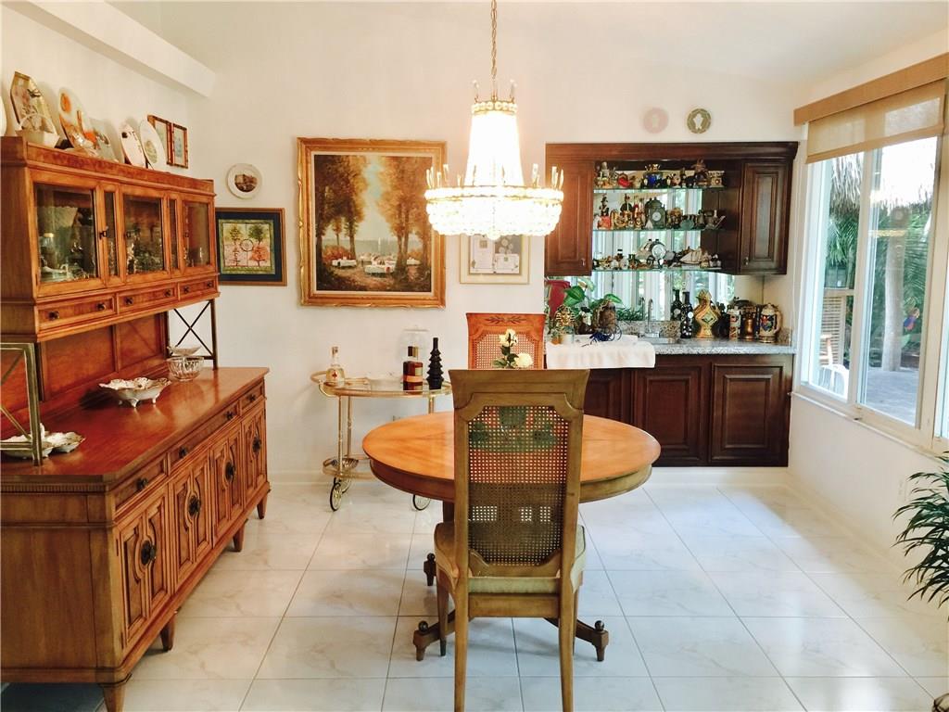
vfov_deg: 48.2
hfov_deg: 61.7
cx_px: 474
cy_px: 356
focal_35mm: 29
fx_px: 795
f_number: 2.2
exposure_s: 1/15
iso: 50
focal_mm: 4.15
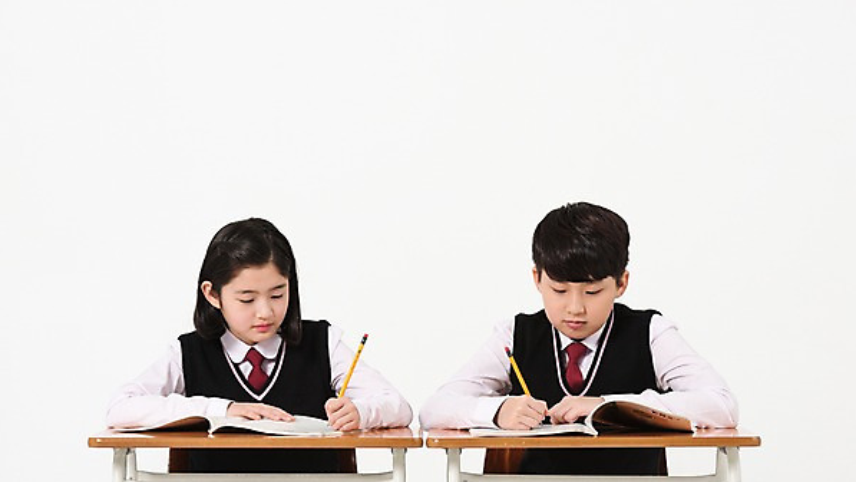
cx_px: 427
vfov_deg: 10.3
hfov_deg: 18.2
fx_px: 2679
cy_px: 271
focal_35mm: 118
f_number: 8
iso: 100
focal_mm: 112
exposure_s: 1/125
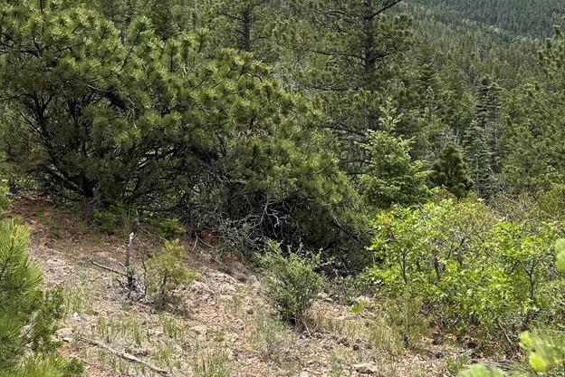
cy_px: 102
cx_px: 166
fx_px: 1004
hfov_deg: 31.0
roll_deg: +2.6
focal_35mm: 64
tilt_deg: -5.5
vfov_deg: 21.1
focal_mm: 6.76
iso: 80
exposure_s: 1/3247
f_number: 1.78
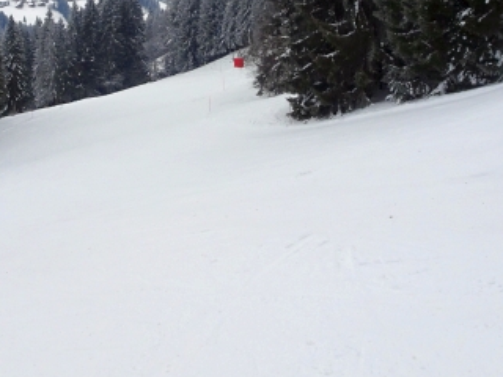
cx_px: 187
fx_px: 872
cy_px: 90
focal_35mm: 60
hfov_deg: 32.0
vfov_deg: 24.1
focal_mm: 4.1
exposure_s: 1/1000
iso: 80
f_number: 3.5
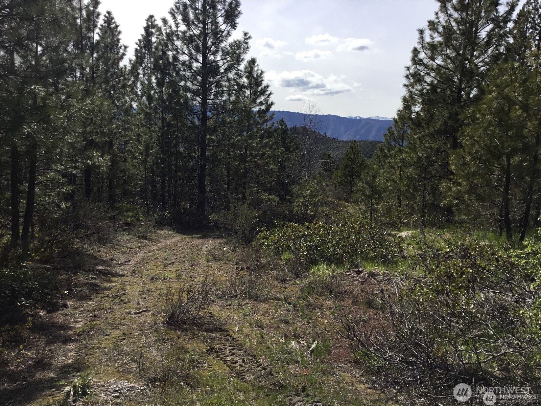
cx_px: 270
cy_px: 203
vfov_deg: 45.4
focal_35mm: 31
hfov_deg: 58.4
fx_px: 484
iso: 25
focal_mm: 3.3
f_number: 2.4
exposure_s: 1/1698
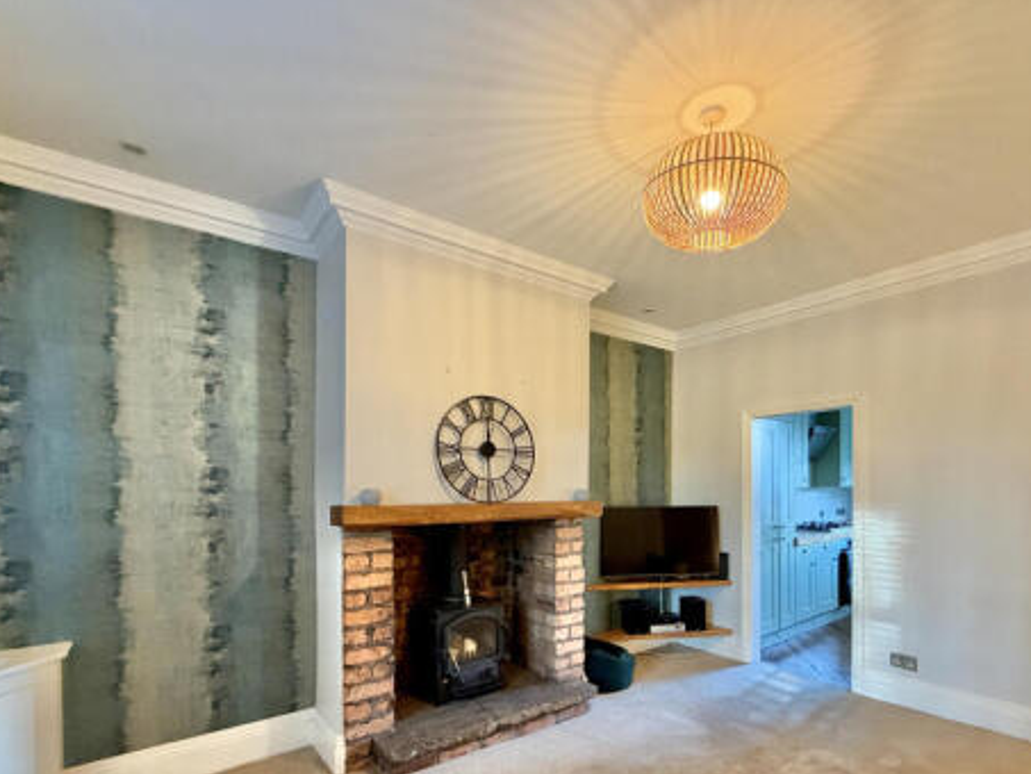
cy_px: 488
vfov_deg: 70.4
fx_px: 536
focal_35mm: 18
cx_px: 563
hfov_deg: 87.5
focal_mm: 2.22
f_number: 2.2
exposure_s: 1/50
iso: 800
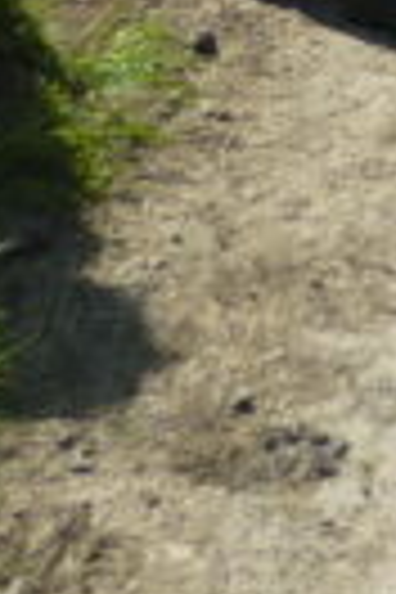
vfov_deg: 8.0
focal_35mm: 242
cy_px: -711
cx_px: 1048
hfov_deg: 5.4
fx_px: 3993
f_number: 4
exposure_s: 1/500
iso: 80
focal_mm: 5.3
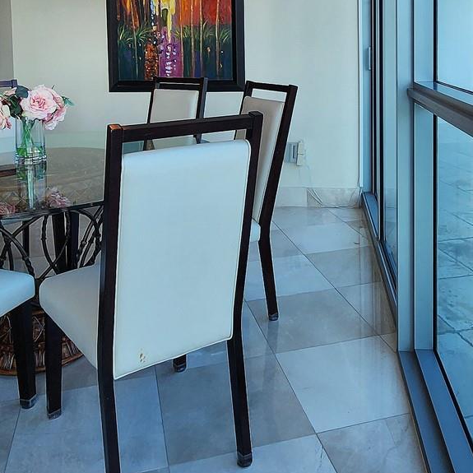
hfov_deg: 51.0
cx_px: 262
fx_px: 495
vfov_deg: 47.8
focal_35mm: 32
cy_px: 84
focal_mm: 2.2
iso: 50
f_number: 2.2
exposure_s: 1/208
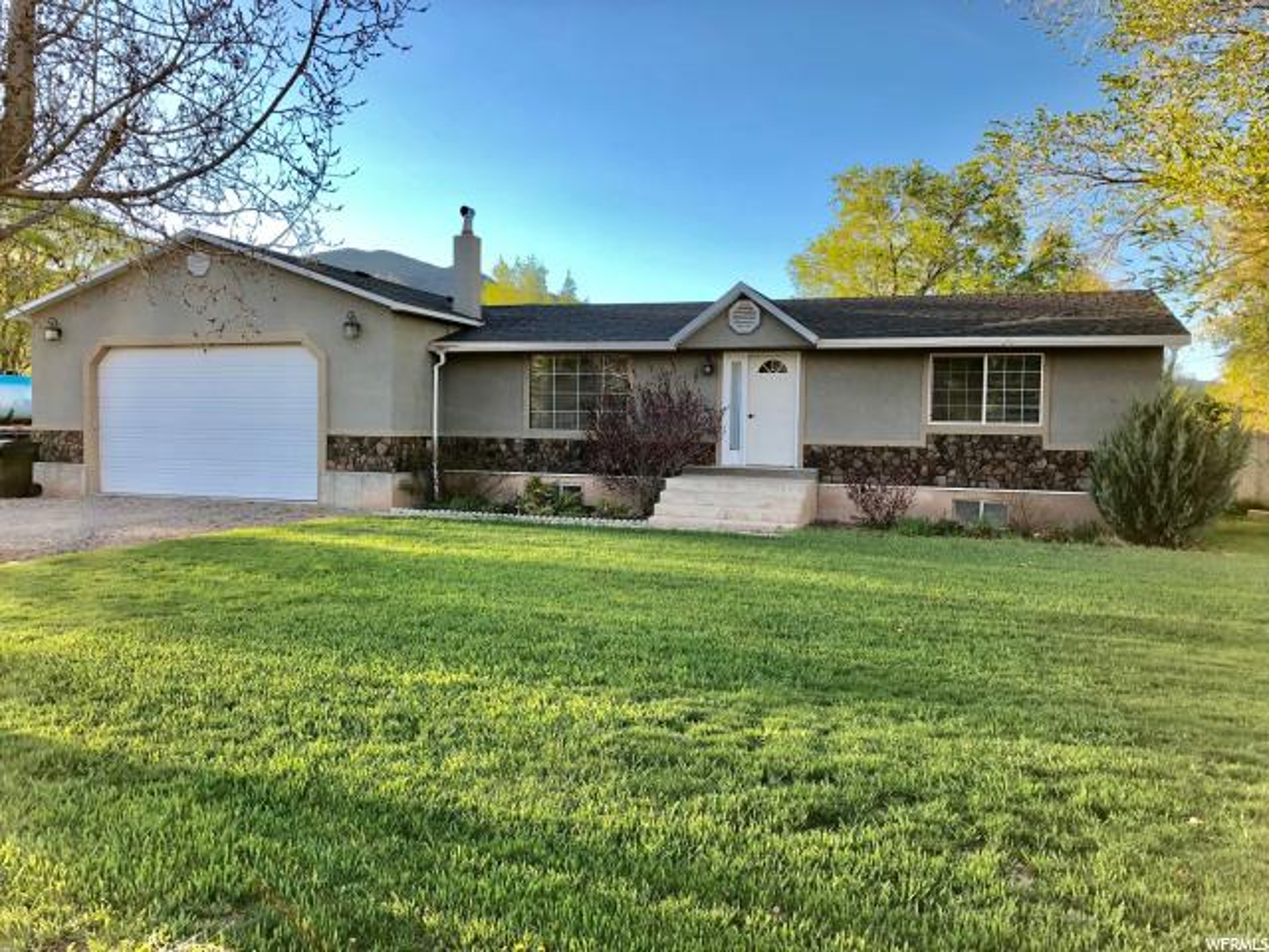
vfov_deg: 49.7
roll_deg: +0.9
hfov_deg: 63.4
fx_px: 1026
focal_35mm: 28
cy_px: 476
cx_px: 634
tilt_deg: -3.5
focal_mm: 3.99
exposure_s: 1/120
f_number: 1.8
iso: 25
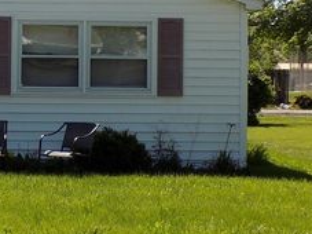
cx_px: 11
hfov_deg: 13.6
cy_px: 36
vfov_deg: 10.3
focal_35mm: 143
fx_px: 1288
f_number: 4.1
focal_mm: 11.5
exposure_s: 1/400
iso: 80
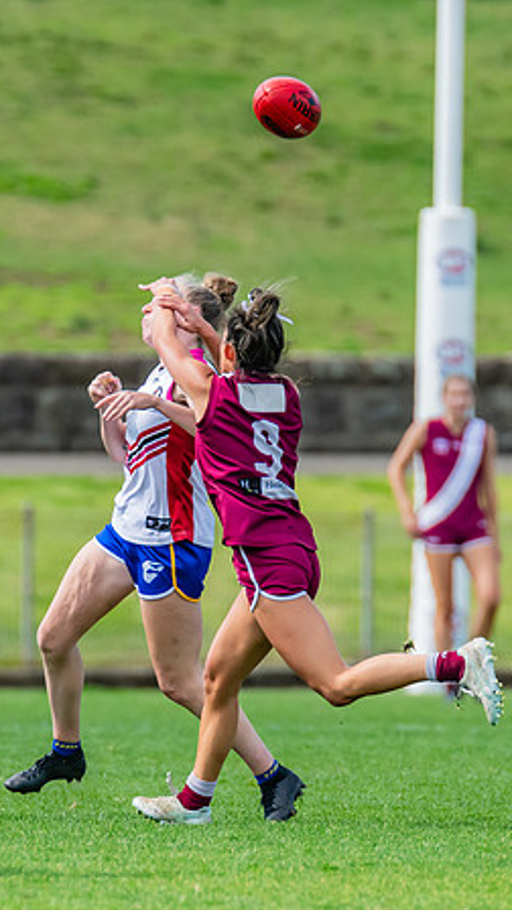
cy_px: 448
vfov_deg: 2.3
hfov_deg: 1.3
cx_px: 69
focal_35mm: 929
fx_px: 22422
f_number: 5.6
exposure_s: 1/1600
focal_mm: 420
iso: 800
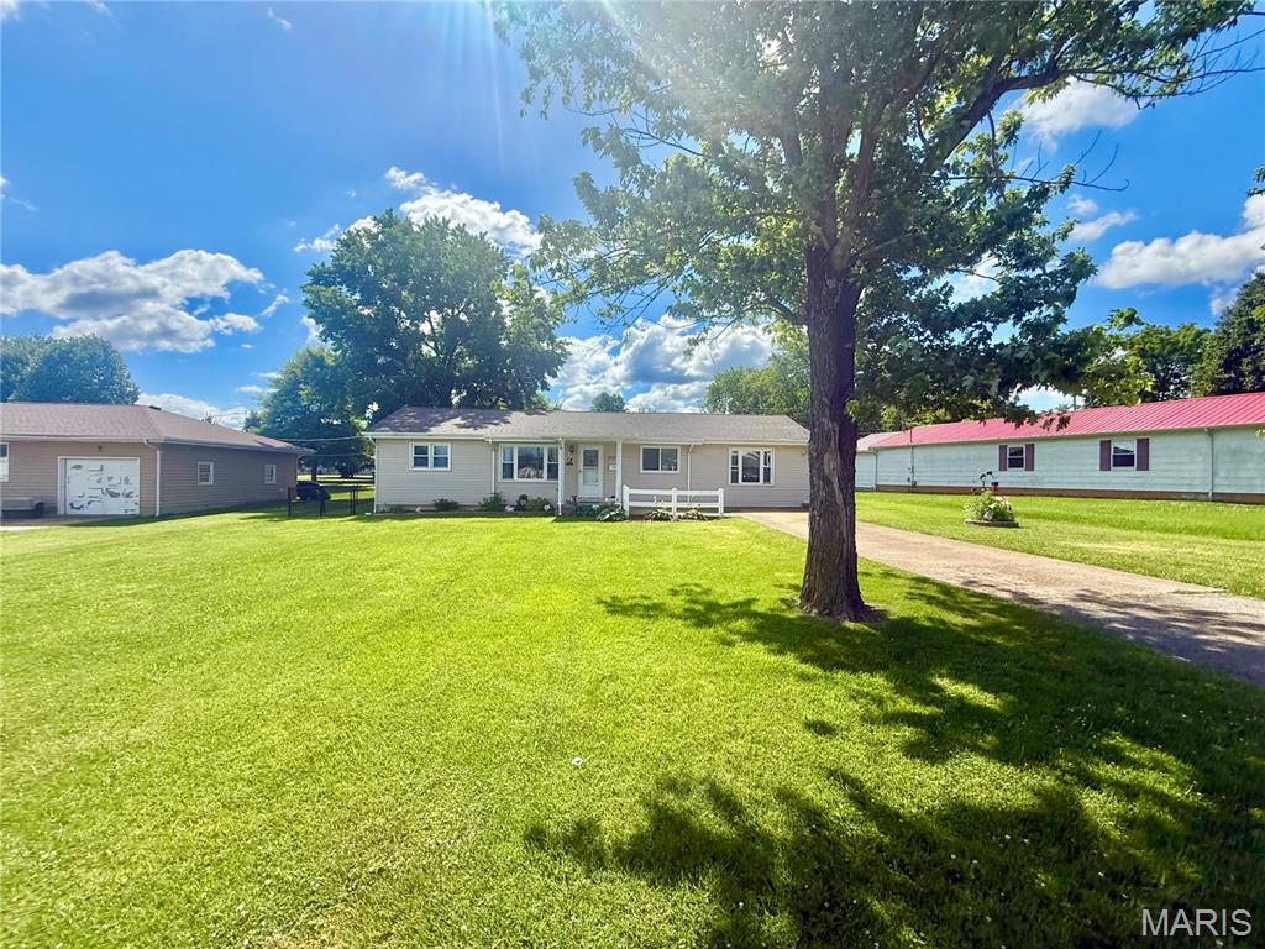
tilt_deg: +0.7
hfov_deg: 102.1
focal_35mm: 14
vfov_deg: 85.7
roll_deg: -0.3
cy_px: 474
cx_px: 632
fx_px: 512
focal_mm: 2.22
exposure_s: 1/2717
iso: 80
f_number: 2.2
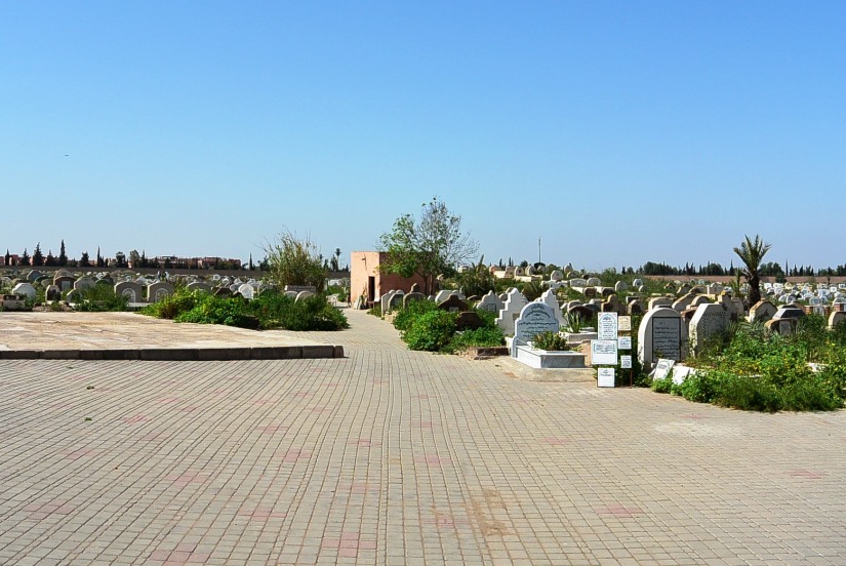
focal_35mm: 36
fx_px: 847
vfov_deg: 36.8
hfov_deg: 52.8
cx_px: 354
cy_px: 219
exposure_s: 1/800
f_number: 5
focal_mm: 11
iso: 100
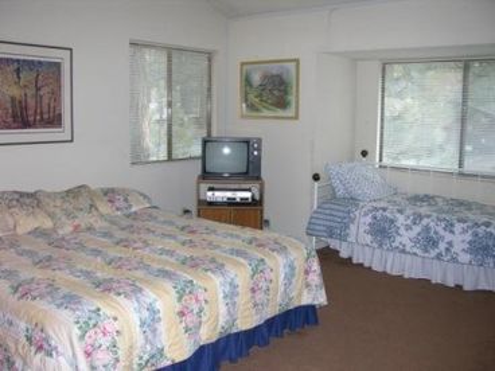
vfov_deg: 40.7
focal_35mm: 35
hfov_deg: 52.6
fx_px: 500
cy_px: 186
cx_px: 248
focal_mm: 8.9
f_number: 2.8
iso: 200
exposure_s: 1/60.1
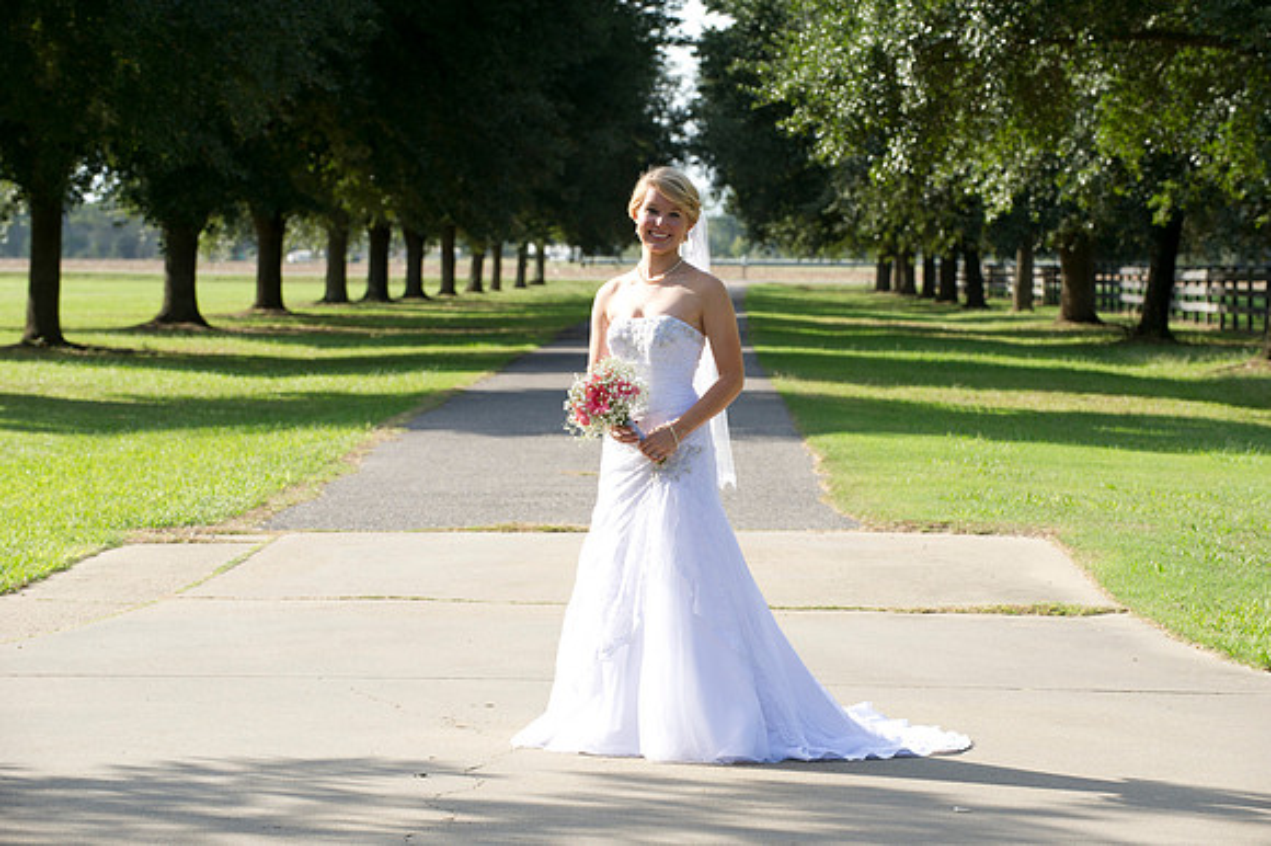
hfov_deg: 15.8
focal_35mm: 130
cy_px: 423
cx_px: 636
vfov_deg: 10.5
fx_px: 4587
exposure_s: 1/250
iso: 250
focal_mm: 130
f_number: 7.1
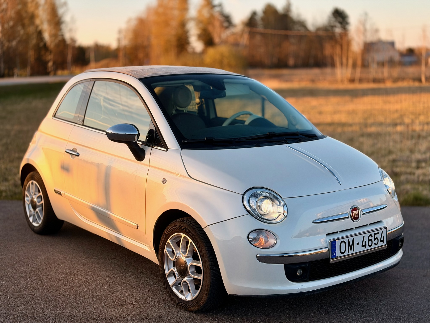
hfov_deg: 39.7
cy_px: 162
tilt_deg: -9.0
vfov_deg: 30.3
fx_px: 596
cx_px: 215
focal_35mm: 48
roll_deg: +2.6
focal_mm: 6.76
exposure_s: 1/810
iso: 64
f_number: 1.78
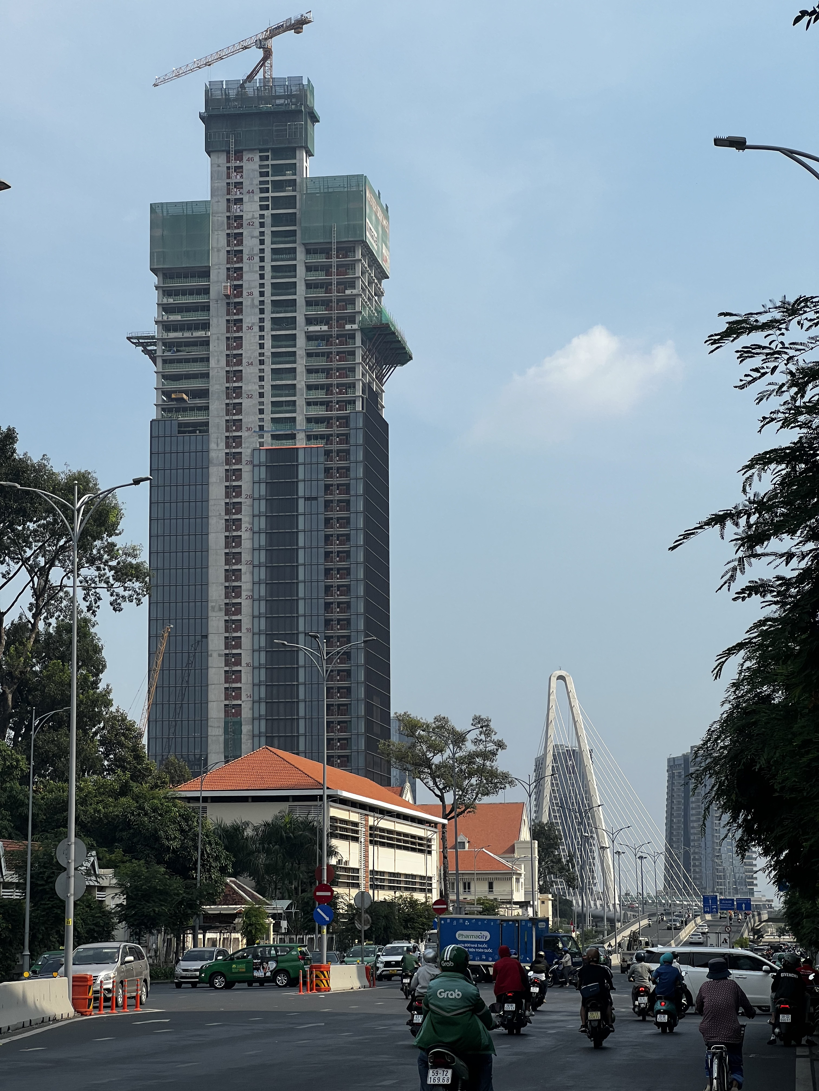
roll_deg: +0.6
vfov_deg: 25.3
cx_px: 410
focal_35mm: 77
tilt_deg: +9.6
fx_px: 2429
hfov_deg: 19.1
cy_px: 546
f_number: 2.8
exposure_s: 1/943
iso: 32
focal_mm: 9
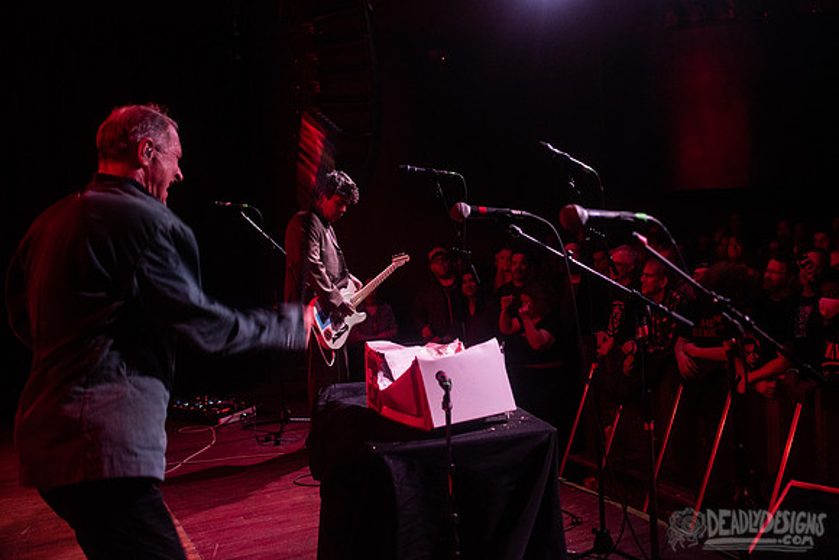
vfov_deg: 32.9
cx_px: 486
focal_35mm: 41
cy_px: 236
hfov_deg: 47.7
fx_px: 945
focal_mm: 35
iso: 2000
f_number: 3.2
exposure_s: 1/160
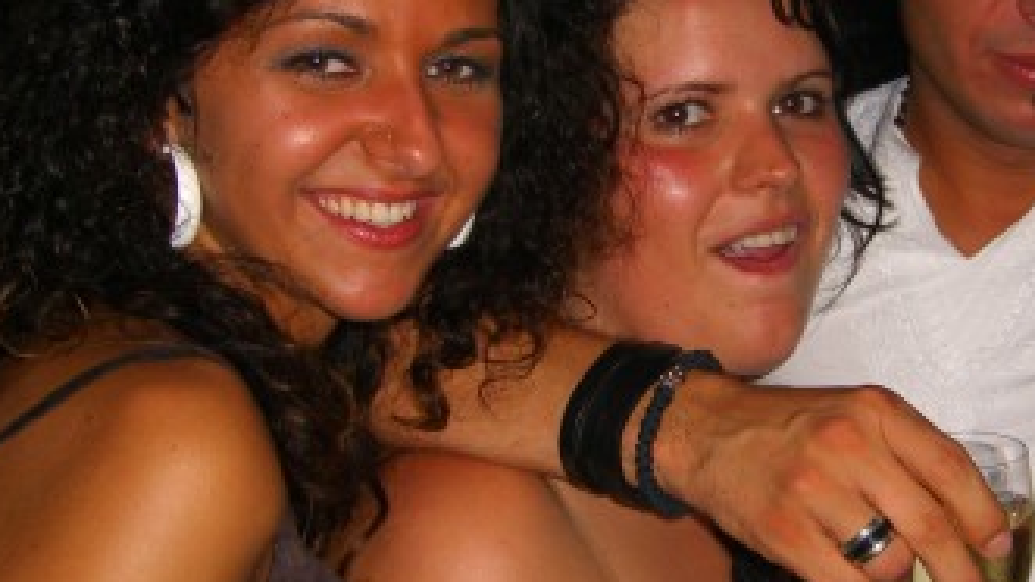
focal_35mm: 75
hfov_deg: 27.9
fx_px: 2058
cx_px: 757
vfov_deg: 16.1
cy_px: 322
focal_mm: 7.9
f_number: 2.8
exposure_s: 1/60
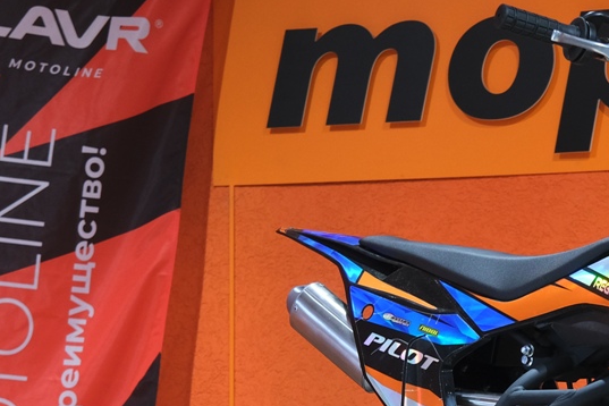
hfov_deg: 13.9
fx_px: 2470
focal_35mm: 146
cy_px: 346
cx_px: 572
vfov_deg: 9.4
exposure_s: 1/60
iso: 800
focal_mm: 32.5
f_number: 4
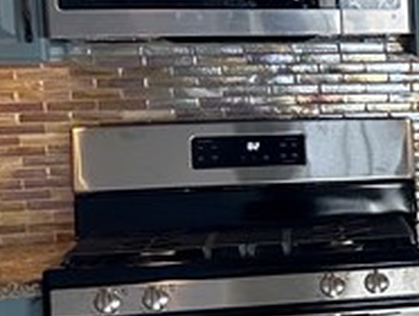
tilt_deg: -5.3
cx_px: 1142
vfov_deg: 11.3
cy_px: 156
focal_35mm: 132
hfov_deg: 11.2
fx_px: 1600
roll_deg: +0.1
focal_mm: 6.86
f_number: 1.78
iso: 100
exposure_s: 1/120
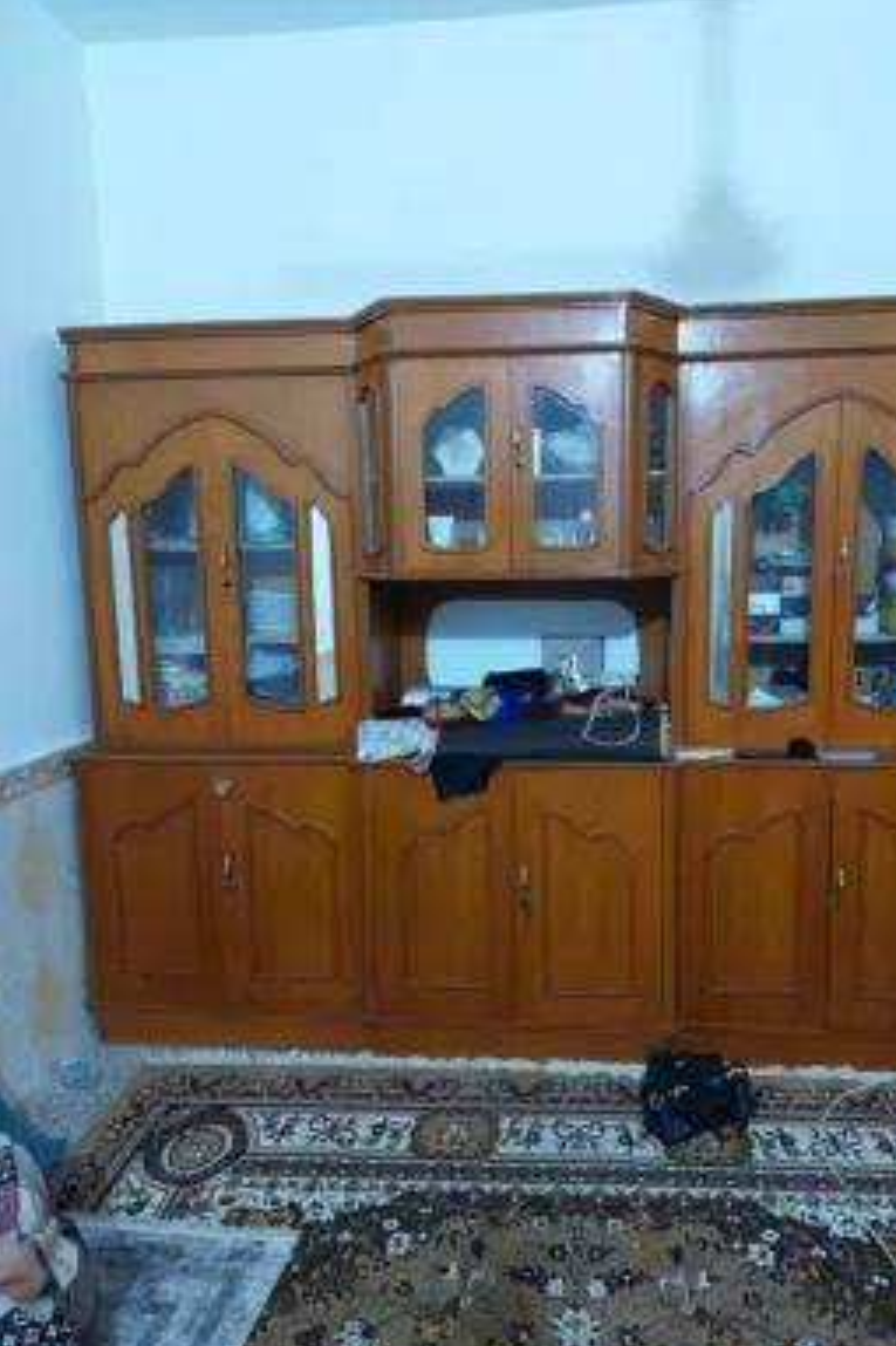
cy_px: 692
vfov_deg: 71.5
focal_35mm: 25
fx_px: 934
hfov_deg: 51.0
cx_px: 524
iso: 500
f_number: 1.8
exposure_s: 1/50
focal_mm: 5.06
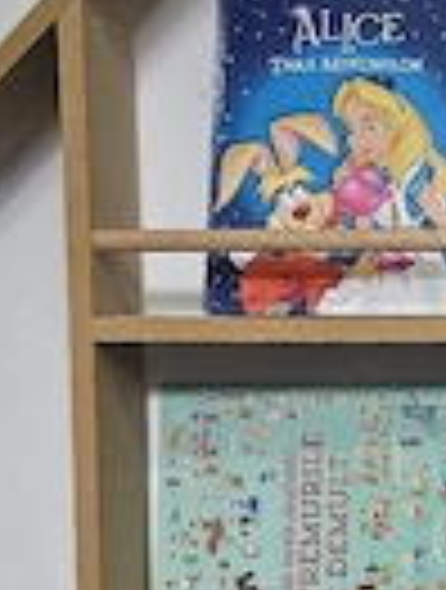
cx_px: 514
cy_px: 383
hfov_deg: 20.0
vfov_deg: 27.6
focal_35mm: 70
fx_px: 1197
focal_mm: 6.3
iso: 1000
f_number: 1.7
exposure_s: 1/101
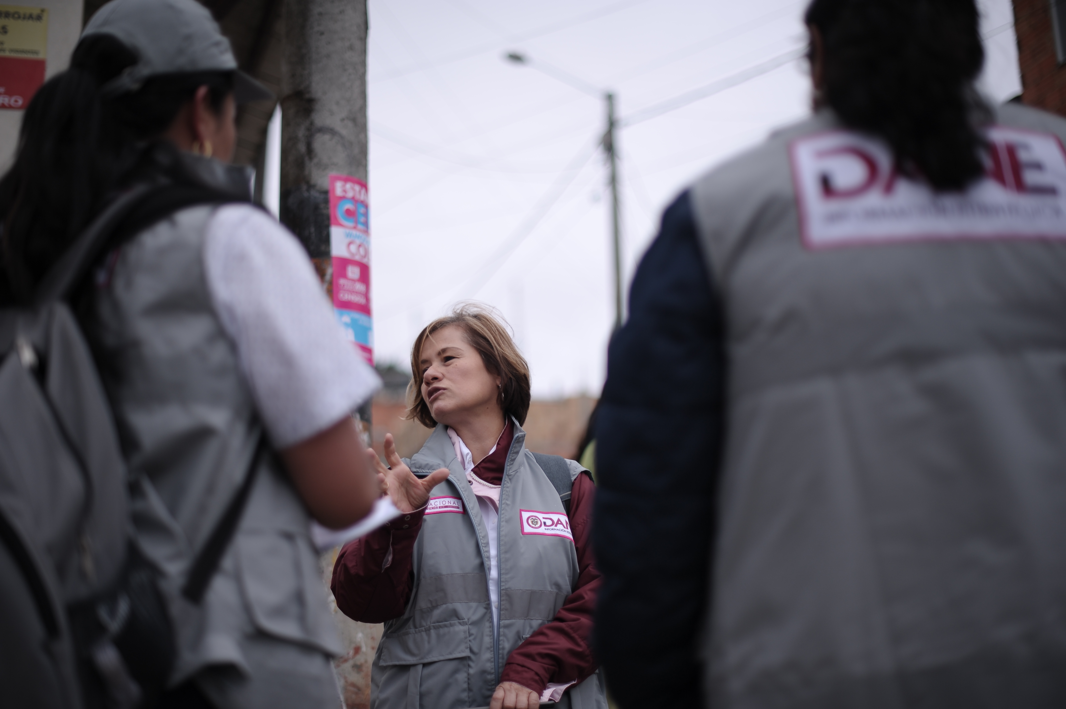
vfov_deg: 27.0
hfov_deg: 39.6
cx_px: 533
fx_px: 1480
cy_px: 354
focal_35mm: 50
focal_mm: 50
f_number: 1.6
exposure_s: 1/8000
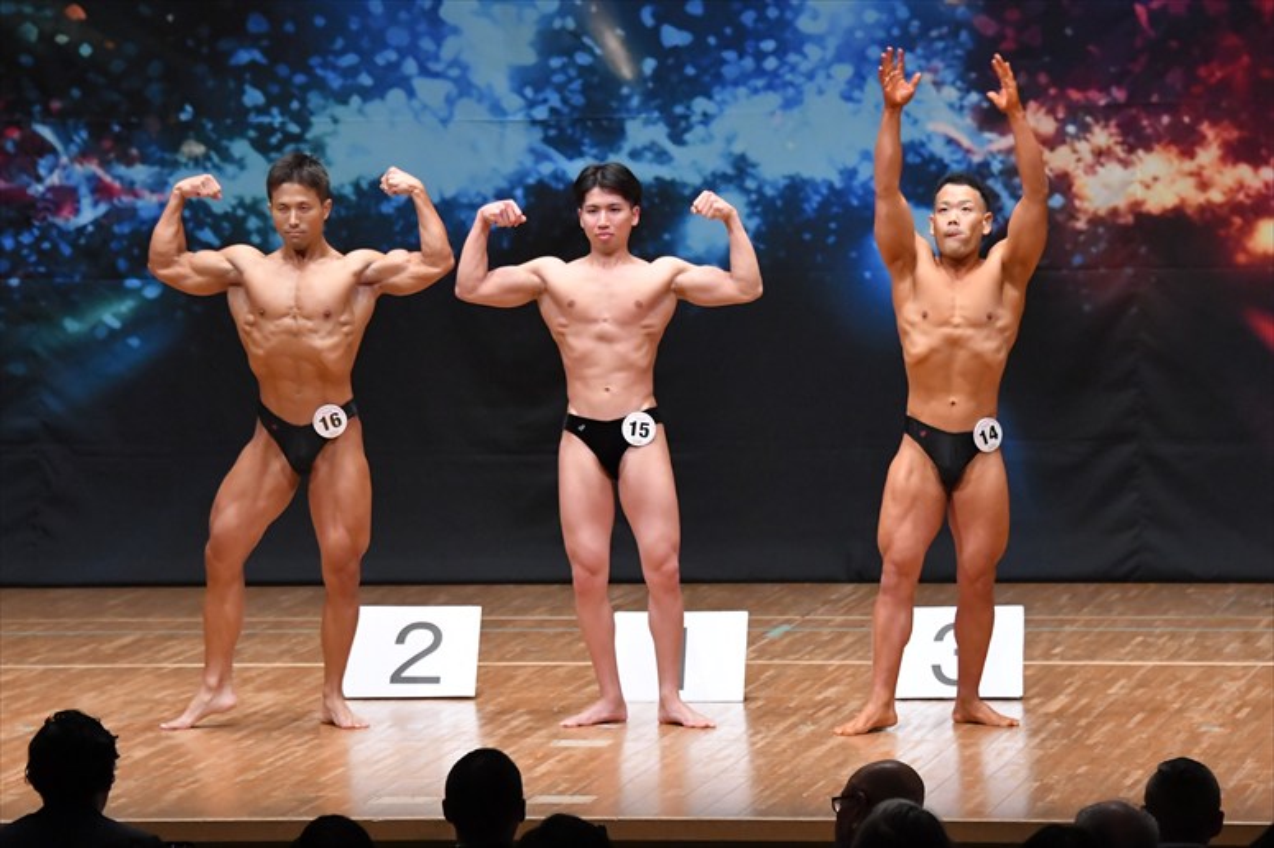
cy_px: 424
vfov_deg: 6.3
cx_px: 637
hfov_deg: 9.5
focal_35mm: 217
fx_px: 7676
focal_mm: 145
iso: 6400
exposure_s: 1/400
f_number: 5.6
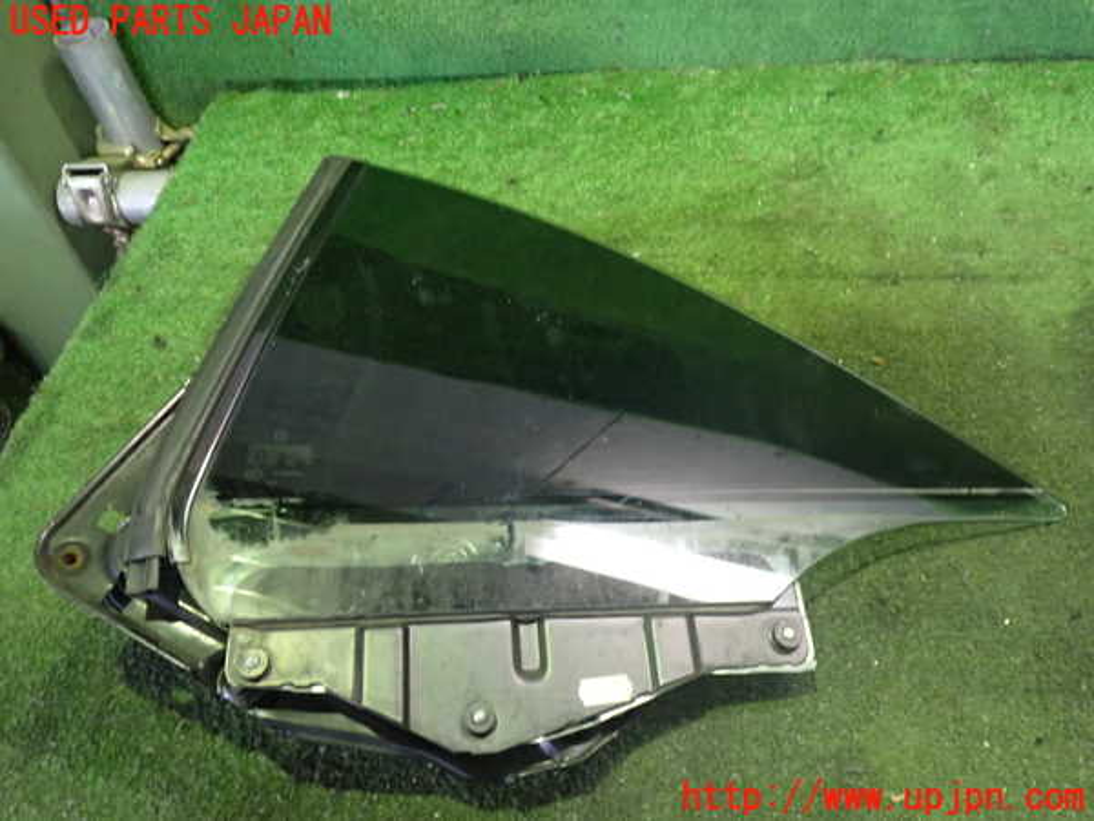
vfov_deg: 46.8
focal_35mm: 30
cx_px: 547
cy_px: 410
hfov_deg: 60.0
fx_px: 948
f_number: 2.3
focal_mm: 5.4
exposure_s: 1/25
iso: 800
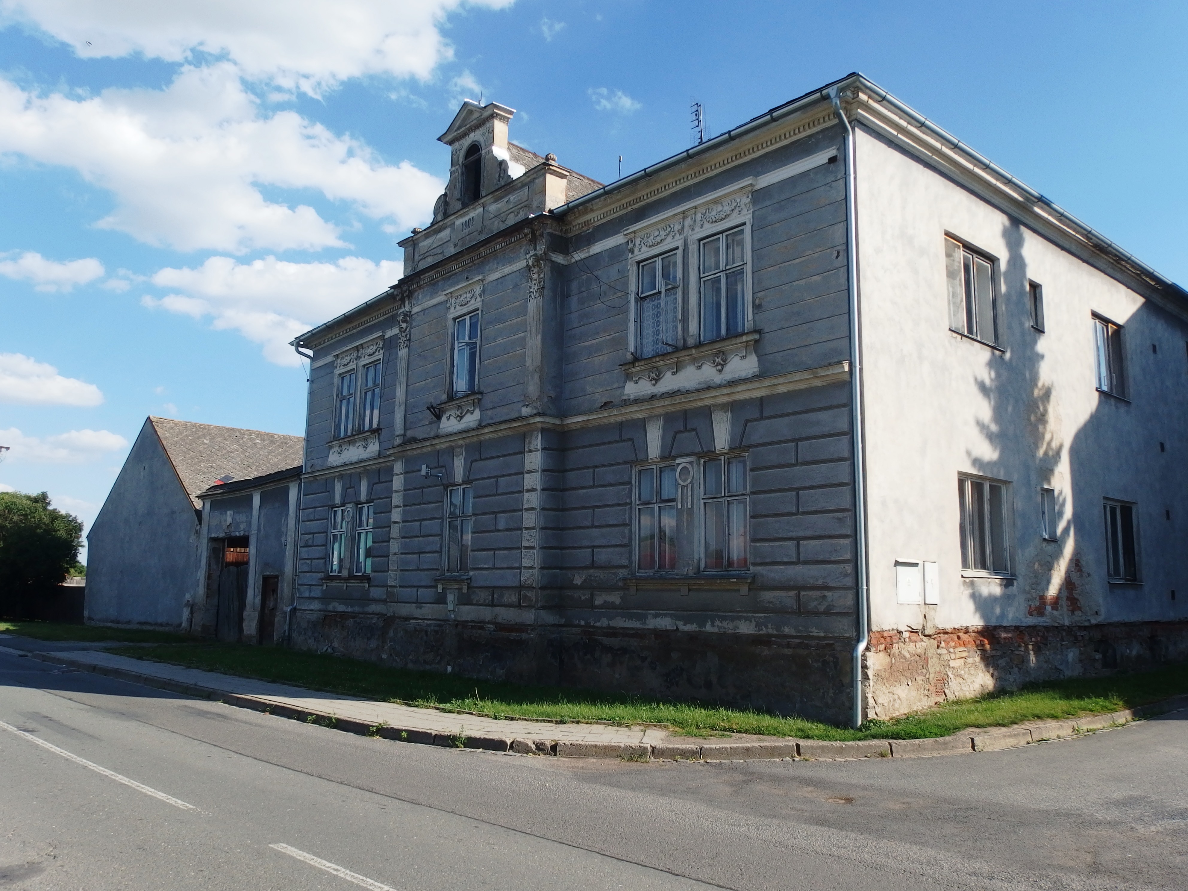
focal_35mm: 26
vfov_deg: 53.1
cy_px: 446
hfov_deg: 67.3
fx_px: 892
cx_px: 594
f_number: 4.5
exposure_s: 1/800
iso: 100
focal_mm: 4.7
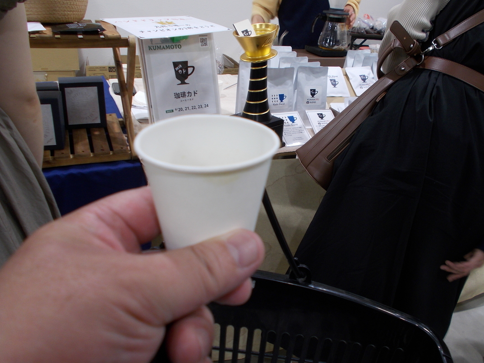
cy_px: 178
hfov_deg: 53.9
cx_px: 266
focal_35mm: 34
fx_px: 475
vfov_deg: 41.8
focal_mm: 5.3
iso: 100
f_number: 3.4
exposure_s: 1/25
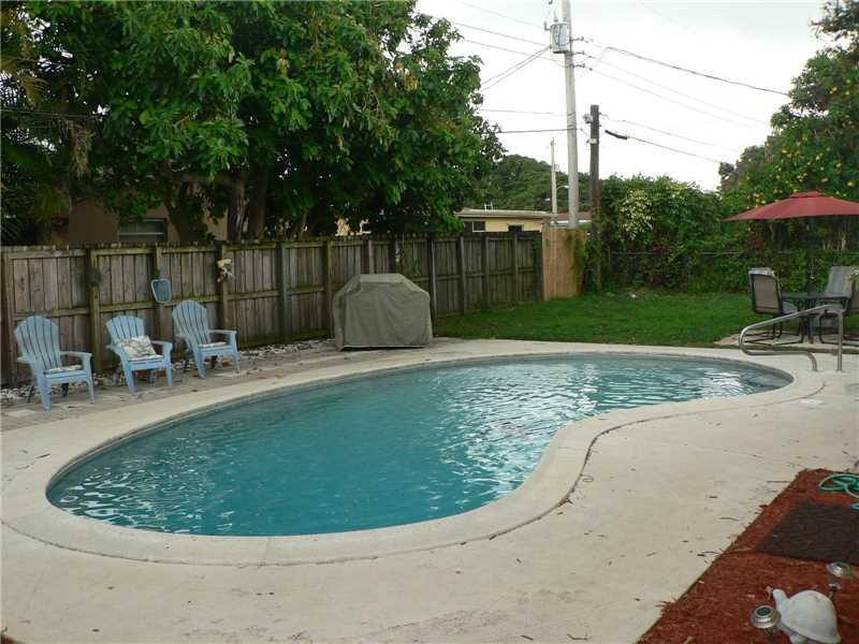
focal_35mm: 36
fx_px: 893
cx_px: 430
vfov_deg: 39.7
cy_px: 322
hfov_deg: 51.4
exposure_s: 1/125
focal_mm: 6
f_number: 3.6
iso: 100
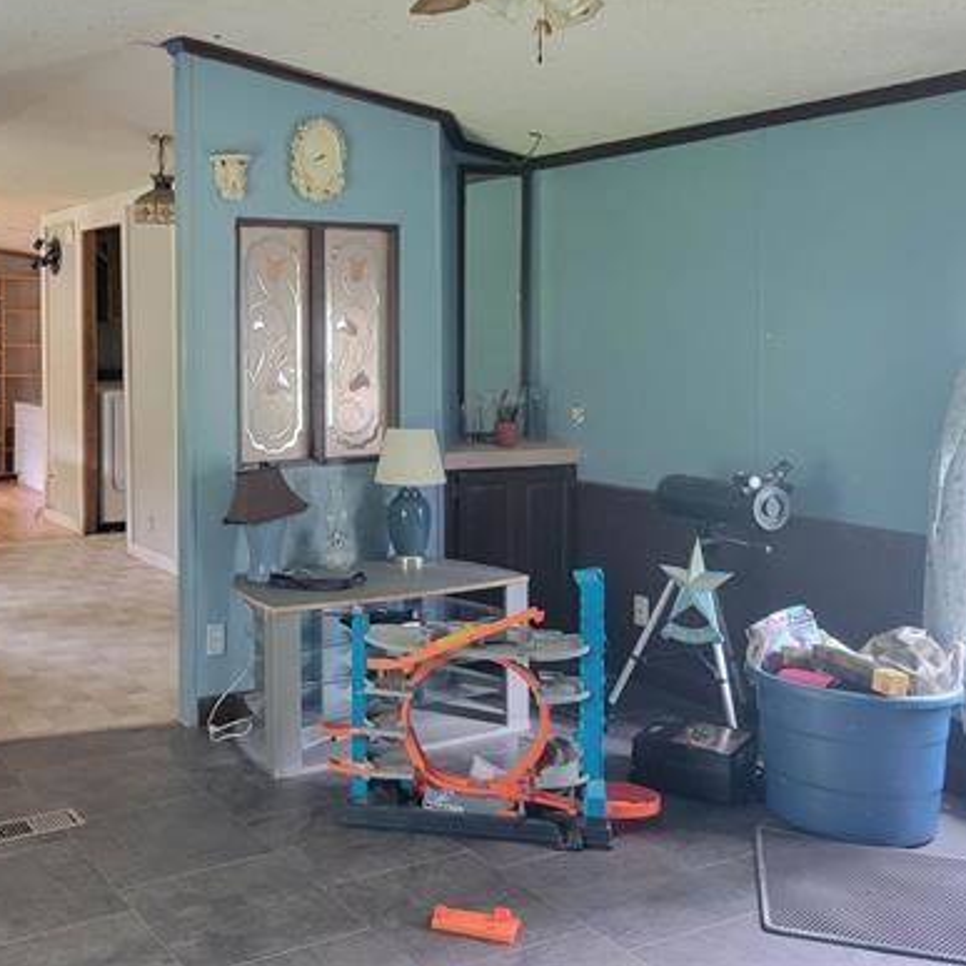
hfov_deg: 42.6
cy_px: 369
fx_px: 1200
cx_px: 247
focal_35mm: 38
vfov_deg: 43.6
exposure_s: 1/24
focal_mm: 5.4
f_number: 1.8
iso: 640
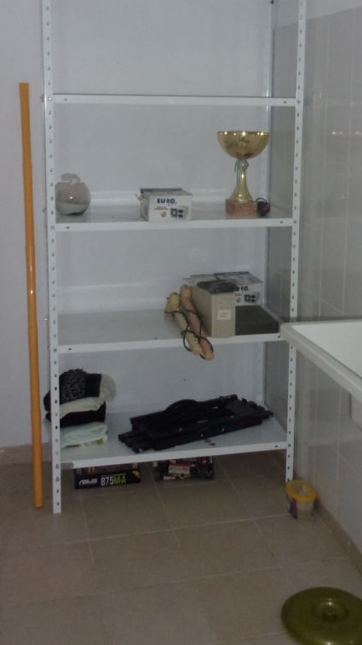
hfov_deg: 27.7
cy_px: 219
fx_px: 734
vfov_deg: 46.7
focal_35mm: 43
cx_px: 212
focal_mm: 5.1
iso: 200
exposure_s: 1/34
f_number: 3.9
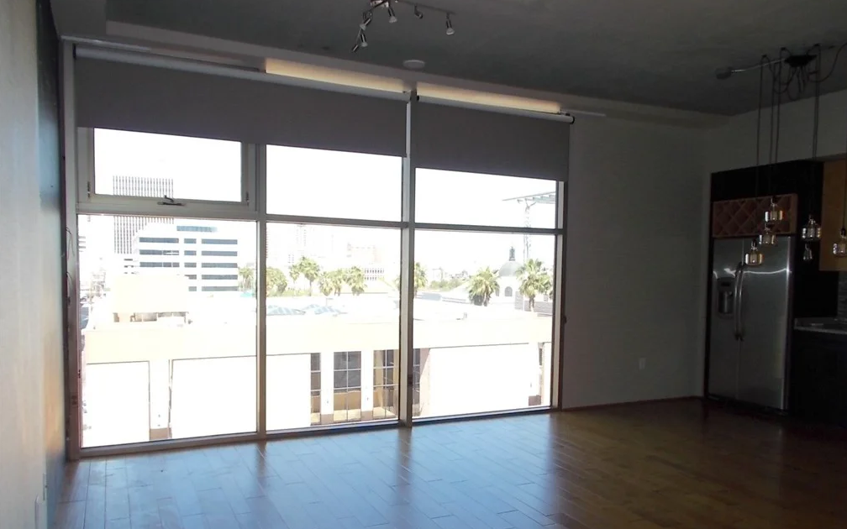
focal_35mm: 28
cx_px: 429
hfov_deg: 66.5
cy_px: 312
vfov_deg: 44.4
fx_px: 646
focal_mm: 4.6
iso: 80
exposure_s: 1/60
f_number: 3.2
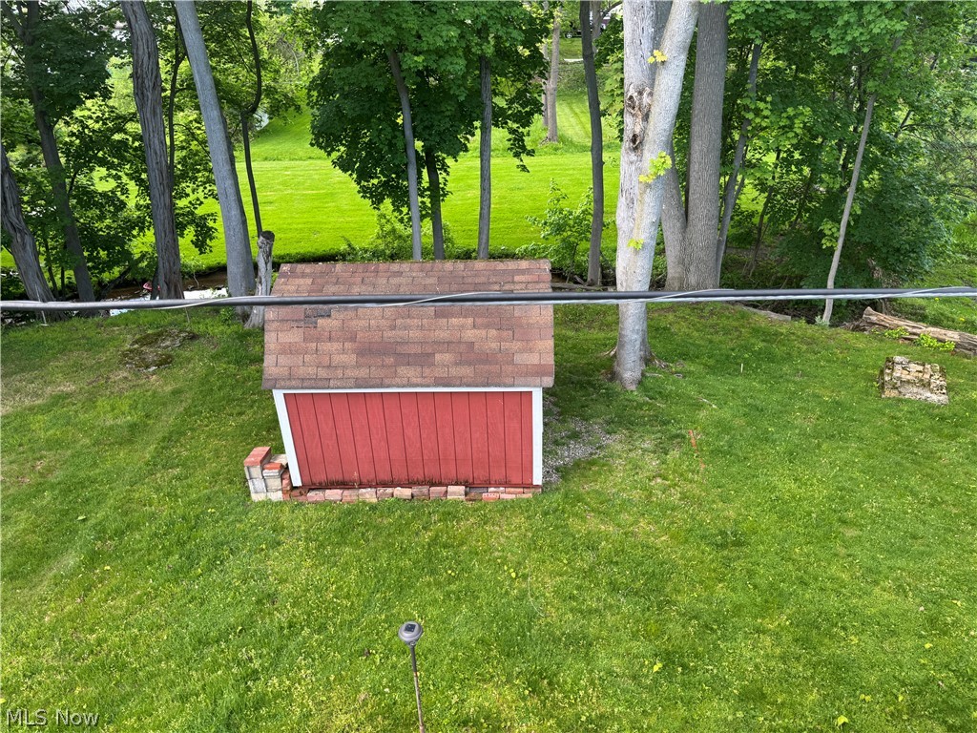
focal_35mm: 24
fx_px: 677
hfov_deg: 71.6
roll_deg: +1.7
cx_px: 488
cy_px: 366
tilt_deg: -30.7
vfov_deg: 56.8
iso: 50
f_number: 1.78
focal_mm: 6.76
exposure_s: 1/128
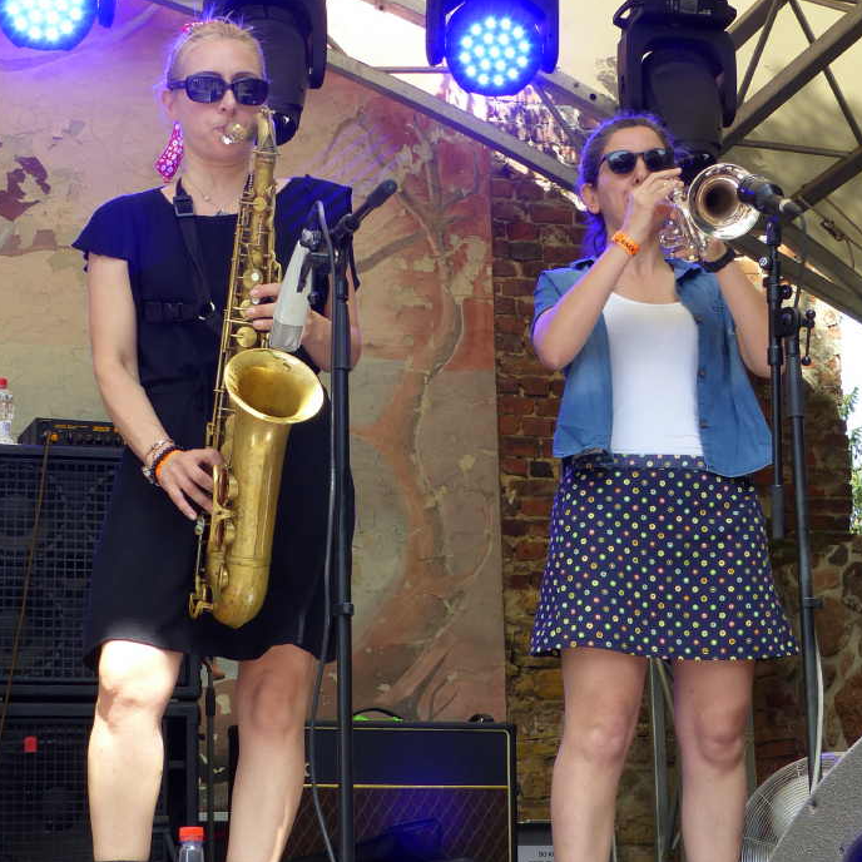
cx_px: 443
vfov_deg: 27.3
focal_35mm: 63
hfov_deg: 27.3
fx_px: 1775
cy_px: 450
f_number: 4
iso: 100
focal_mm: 8.7
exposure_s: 1/160
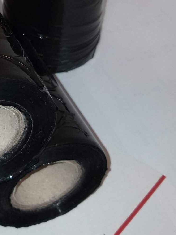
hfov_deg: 20.3
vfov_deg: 28.4
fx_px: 454
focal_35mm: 67
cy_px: 49
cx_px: -43
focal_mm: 3.93
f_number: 1.7
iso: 50
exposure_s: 1/120
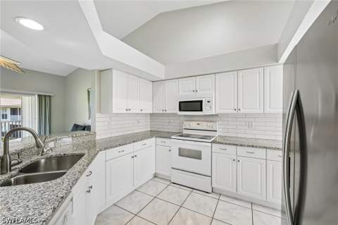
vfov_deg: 81.1
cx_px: 169
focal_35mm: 14
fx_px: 131
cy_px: 112
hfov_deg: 104.3
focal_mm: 14
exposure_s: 1/20
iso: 400
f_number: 8
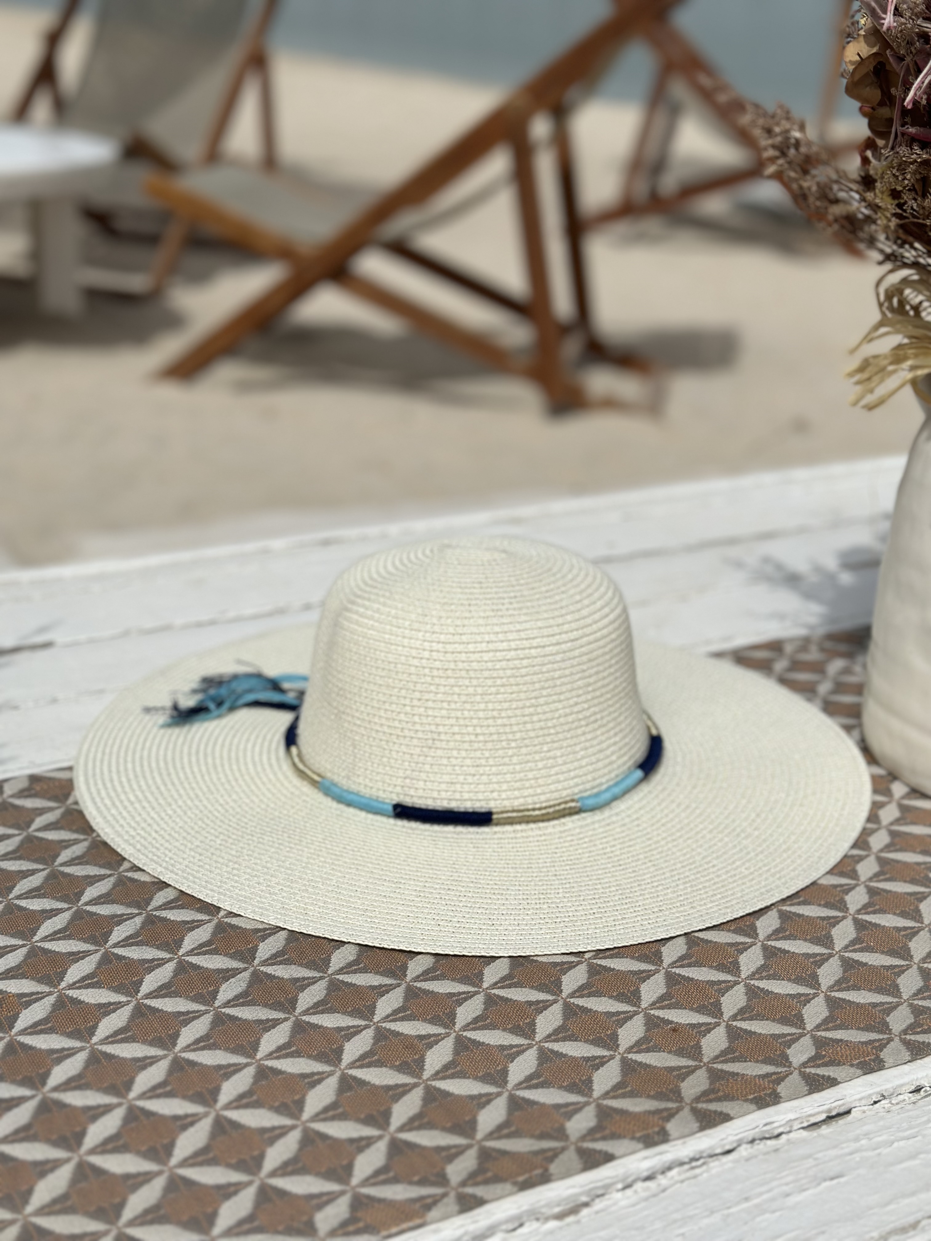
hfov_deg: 30.3
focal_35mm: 48
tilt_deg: -21.6
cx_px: 466
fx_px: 1721
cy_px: 620
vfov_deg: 39.7
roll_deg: +1.0
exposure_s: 1/18868
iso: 80
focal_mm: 6.86
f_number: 1.78
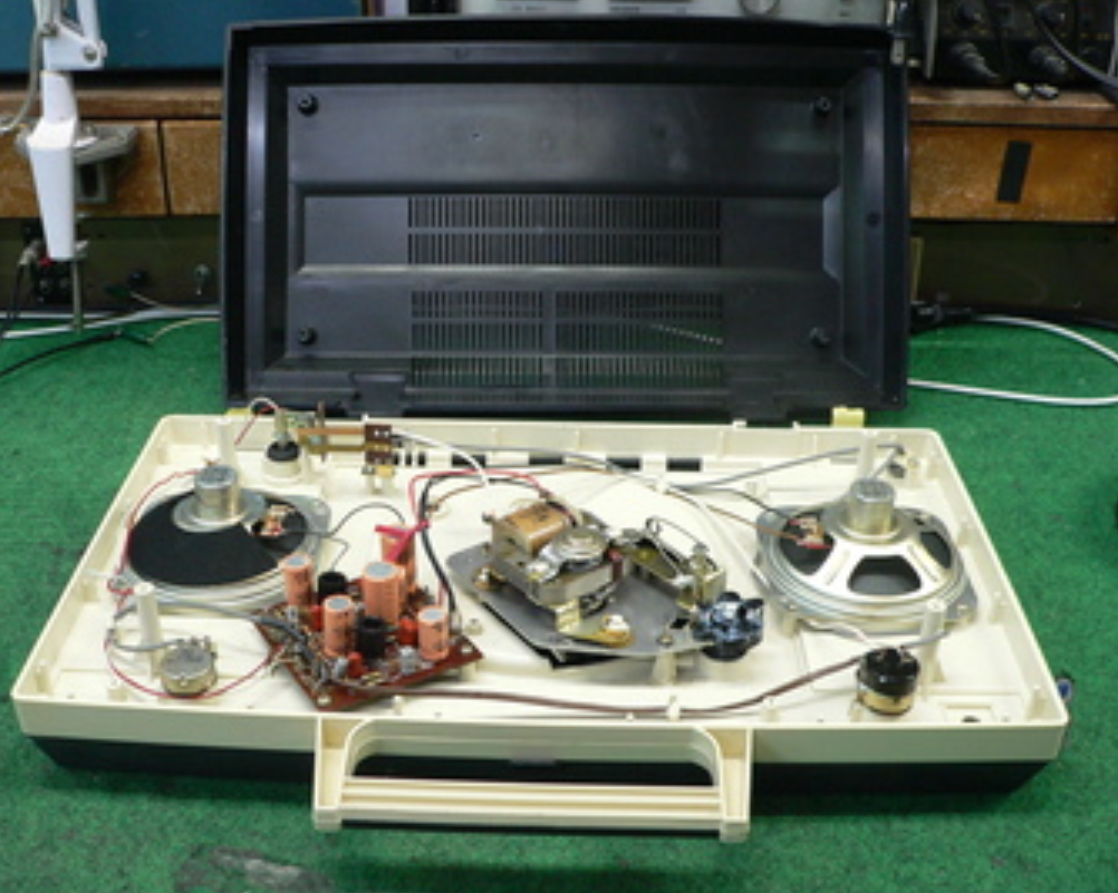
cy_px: 430
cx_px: 515
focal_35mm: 40
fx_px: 1323
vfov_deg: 37.3
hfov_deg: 45.8
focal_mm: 6
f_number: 2.8
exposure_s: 1/20
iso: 200
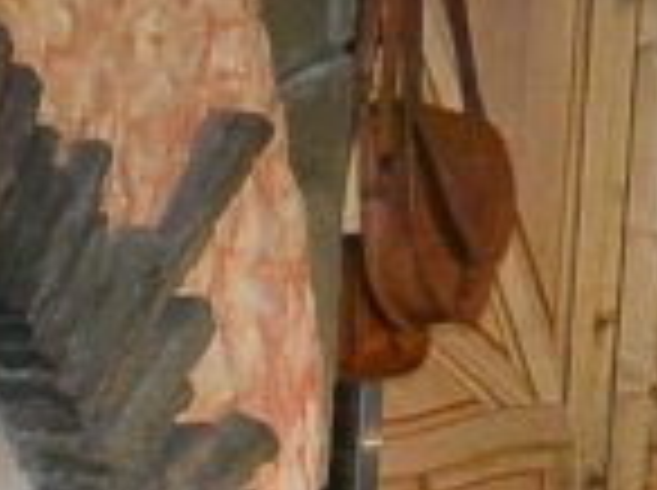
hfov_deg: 8.5
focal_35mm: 196
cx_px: -1310
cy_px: 780
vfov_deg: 7.4
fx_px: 3714
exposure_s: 1/60
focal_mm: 11
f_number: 3.5
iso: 1100
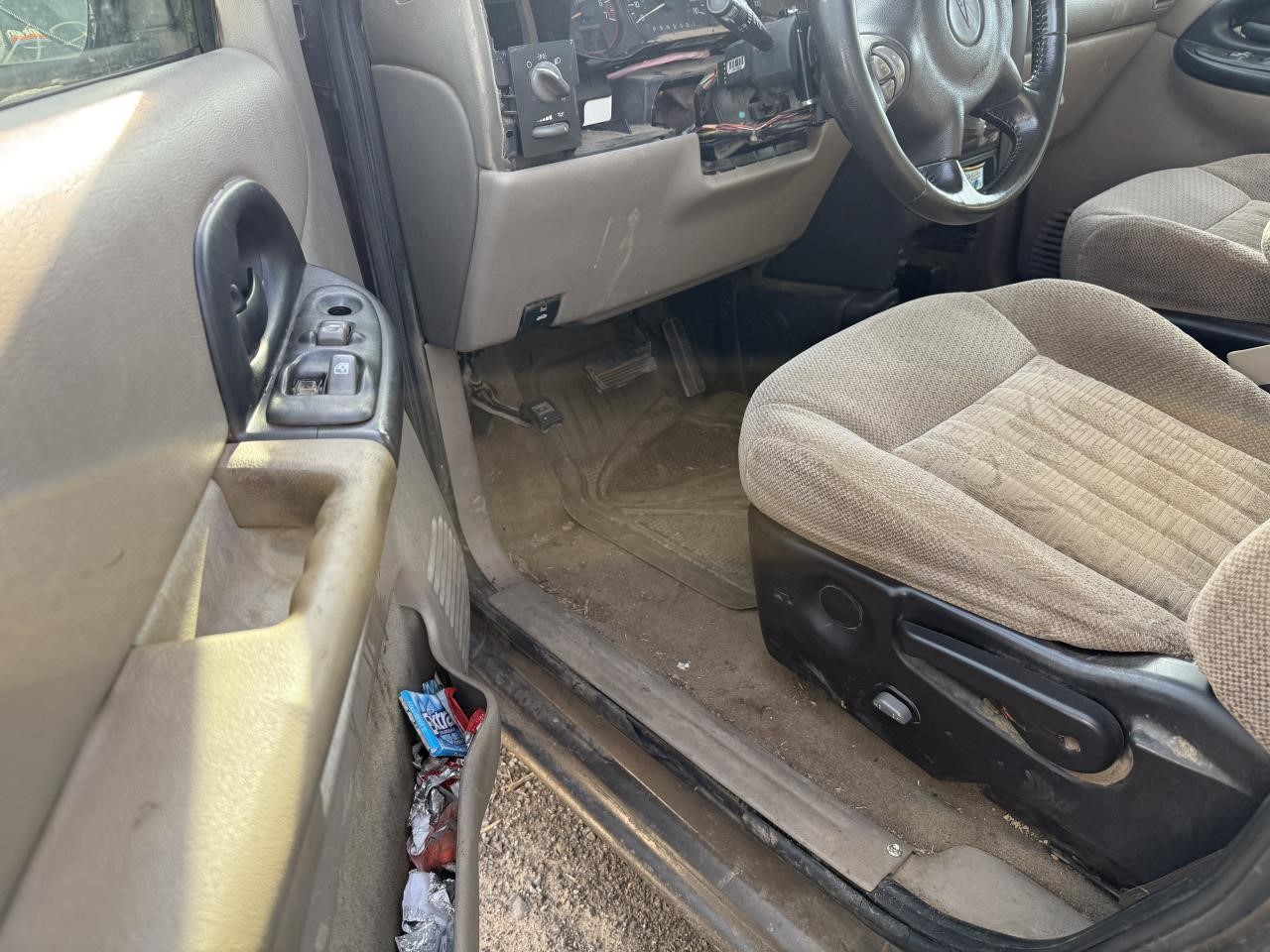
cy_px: 476
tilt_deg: -32.6
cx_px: 635
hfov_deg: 71.6
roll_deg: +1.2
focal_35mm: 24
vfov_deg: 56.8
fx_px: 881
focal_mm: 6.76
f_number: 1.78
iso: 100
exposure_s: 1/276
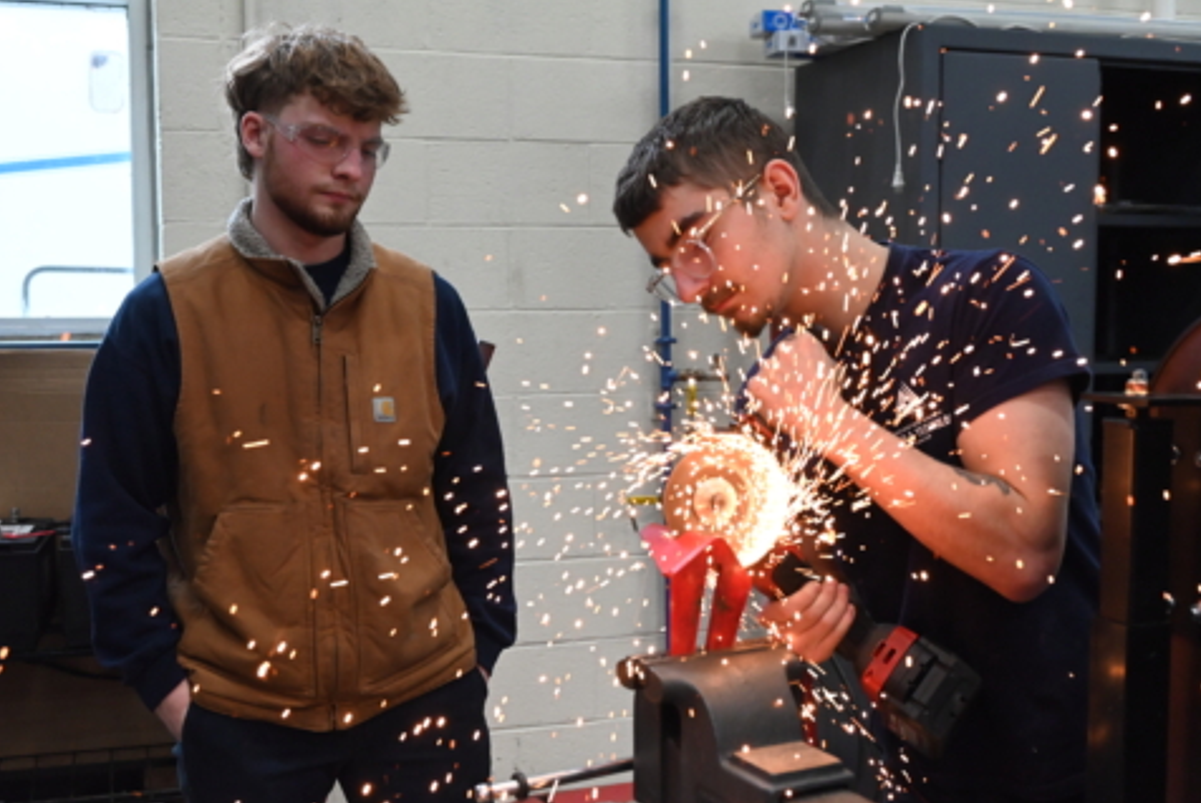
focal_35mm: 44
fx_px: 1469
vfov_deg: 30.6
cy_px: 409
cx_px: 616
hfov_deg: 44.5
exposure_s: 1/320
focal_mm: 40
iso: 5000
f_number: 5
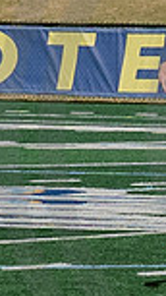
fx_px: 7469
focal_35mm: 954
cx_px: 504
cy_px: 162
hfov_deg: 1.3
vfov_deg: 2.3
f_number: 5.6
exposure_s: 1/4000
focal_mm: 70
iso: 640
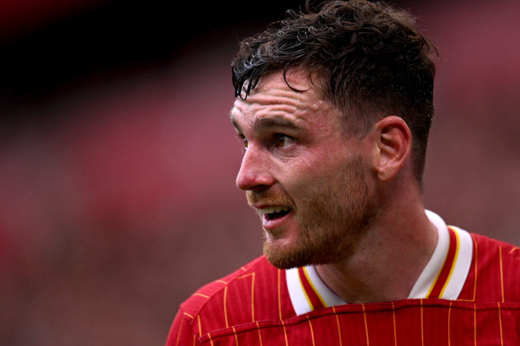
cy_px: 190
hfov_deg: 4.2
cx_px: 284
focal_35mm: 489
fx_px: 7063
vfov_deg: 2.8
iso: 1000
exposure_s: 1/3200
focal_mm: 400
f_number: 2.8
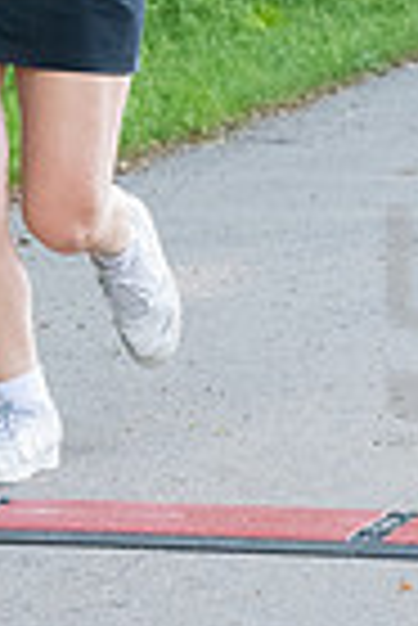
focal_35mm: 339
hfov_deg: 4.1
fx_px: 5889
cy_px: -162
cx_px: -2
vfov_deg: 6.0
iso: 3200
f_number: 5.6
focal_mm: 70
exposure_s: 1/1250
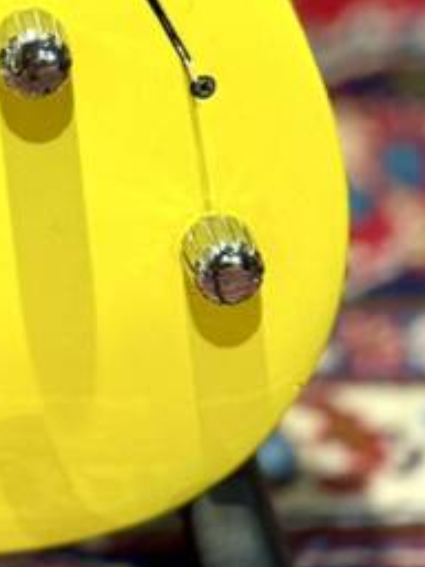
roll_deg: -0.9
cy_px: -252
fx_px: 2456
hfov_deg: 9.6
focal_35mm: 150
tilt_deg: -31.9
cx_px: -212
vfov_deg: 12.6
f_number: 1.78
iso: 200
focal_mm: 6.76
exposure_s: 1/40
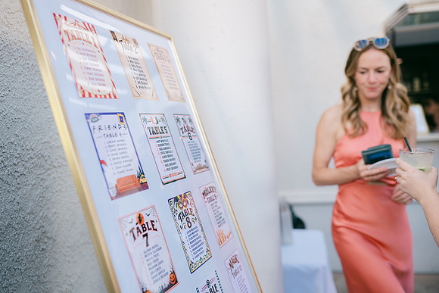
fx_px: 427
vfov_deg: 37.9
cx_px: 220
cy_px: 146
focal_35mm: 35
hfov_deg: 54.4
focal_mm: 35
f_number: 2
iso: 64
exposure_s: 1/200
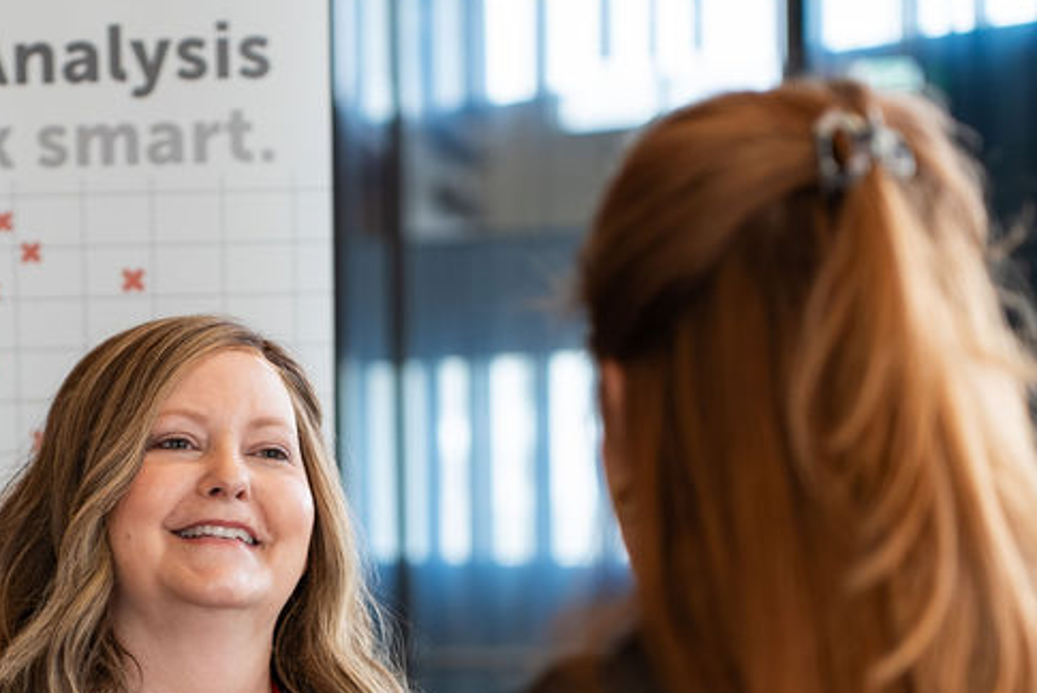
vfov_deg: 9.0
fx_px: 4381
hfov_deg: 13.4
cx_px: 165
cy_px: 683
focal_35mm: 152
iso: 800
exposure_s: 1/125
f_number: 2.8
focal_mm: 72
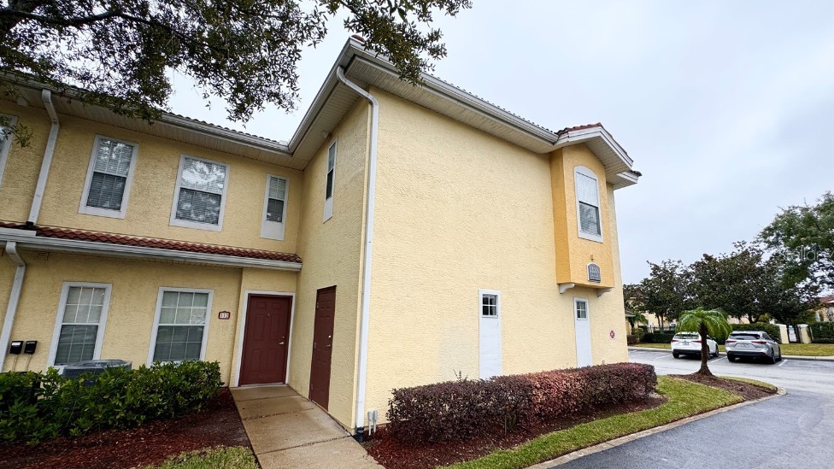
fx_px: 354
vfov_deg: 67.0
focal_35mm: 16
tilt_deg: +9.5
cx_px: 420
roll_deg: -1.4
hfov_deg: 99.4
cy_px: 254
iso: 40
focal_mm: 2.22
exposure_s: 1/394
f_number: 2.2
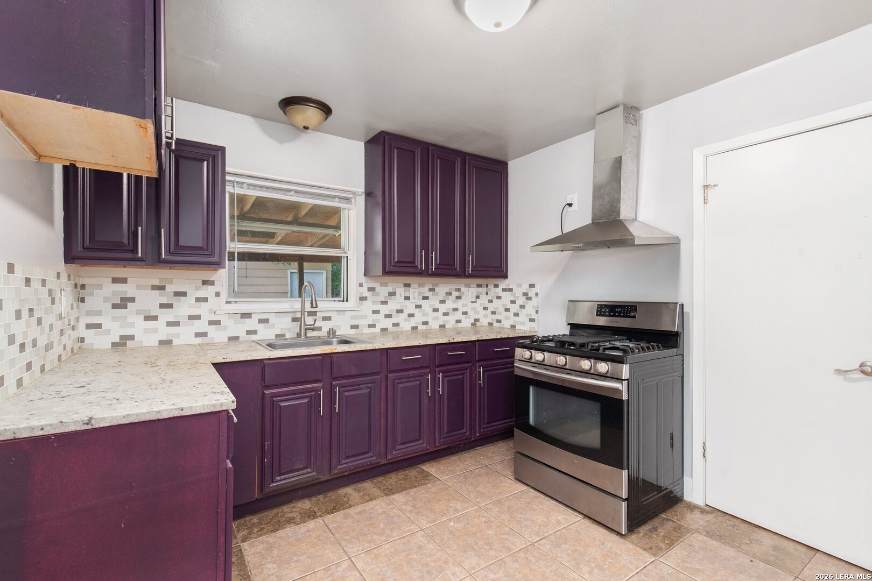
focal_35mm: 16
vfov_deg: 73.7
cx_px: 436
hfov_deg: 96.7
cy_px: 290
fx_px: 388
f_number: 8
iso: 800
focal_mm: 16
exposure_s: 1/1.25
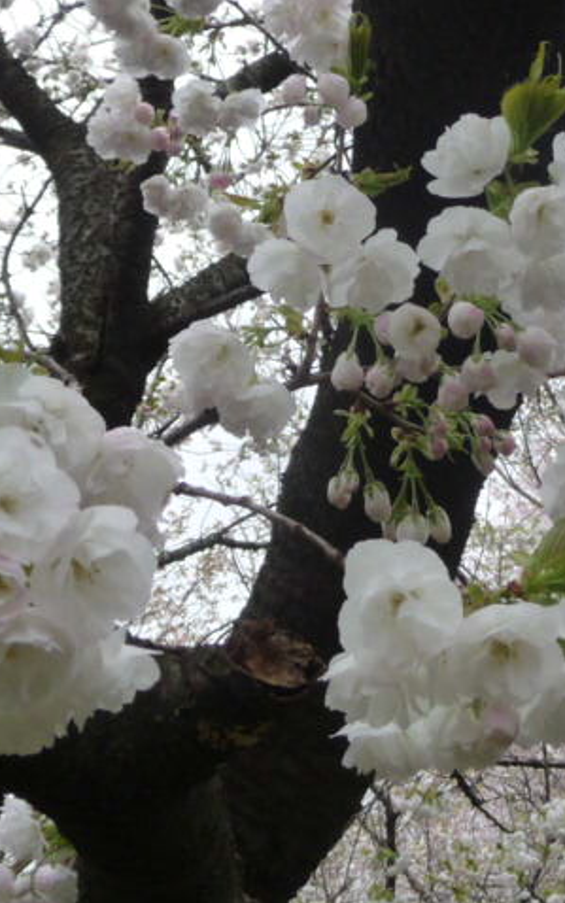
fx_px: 1748
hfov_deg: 18.3
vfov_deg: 29.0
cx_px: 363
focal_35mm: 71
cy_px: 452
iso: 160
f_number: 3.4
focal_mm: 5
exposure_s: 1/250
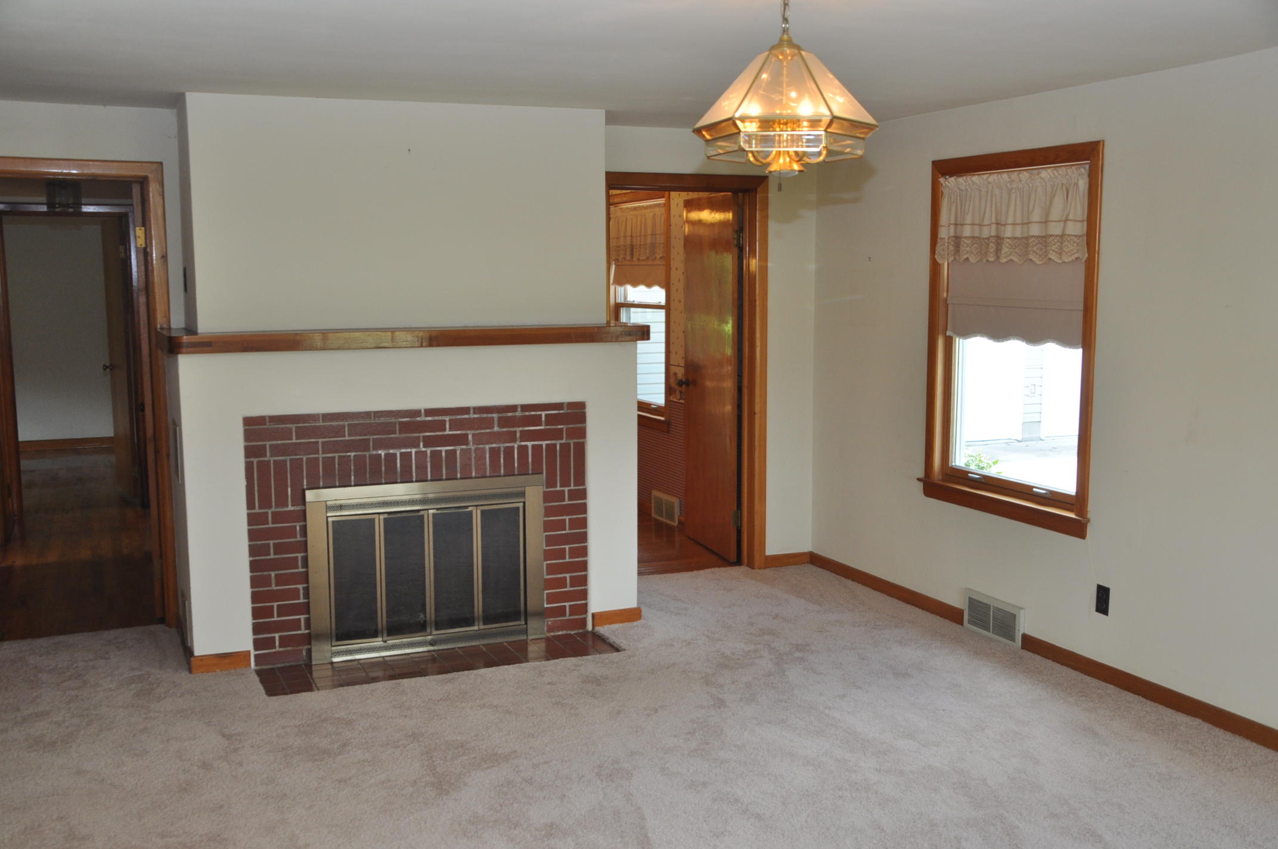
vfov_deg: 35.4
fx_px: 1330
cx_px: 639
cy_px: 424
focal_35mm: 38
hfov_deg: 51.3
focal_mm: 25
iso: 400
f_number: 5
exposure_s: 1/100
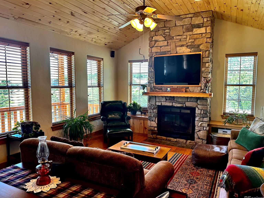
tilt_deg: -5.9
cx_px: 135
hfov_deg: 69.4
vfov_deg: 54.9
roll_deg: -0.1
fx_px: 191
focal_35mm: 25
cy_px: 99
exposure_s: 1/120
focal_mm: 6.86
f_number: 1.78
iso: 160
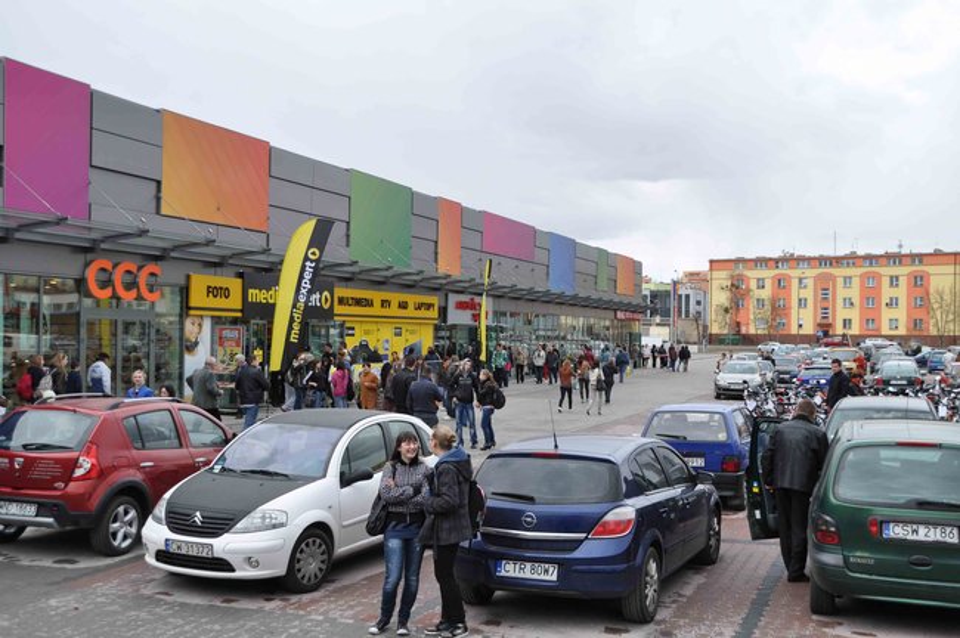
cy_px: 319
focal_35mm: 44
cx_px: 480
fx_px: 1159
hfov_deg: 45.0
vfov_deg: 30.8
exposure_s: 1/250
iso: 200
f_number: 8
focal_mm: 29
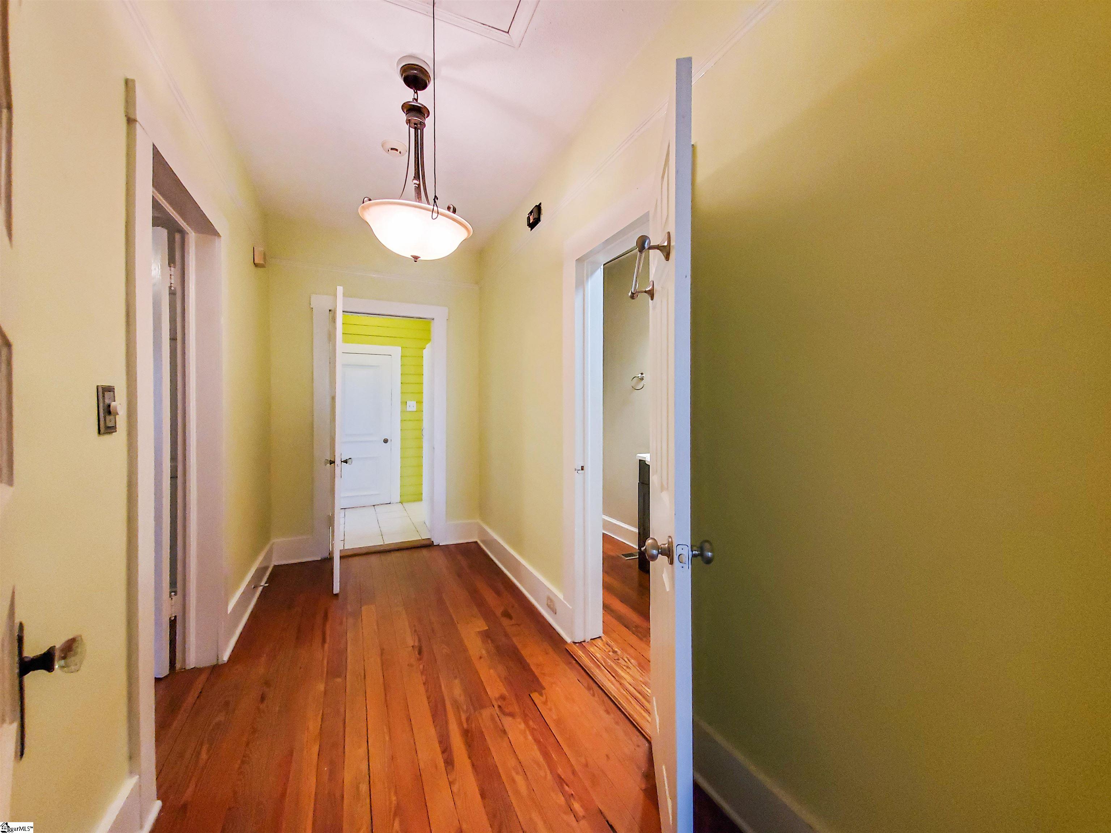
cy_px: 416
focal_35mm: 13
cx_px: 556
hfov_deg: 106.2
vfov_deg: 89.9
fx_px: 417
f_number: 2.2
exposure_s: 1/59
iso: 500
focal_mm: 1.8
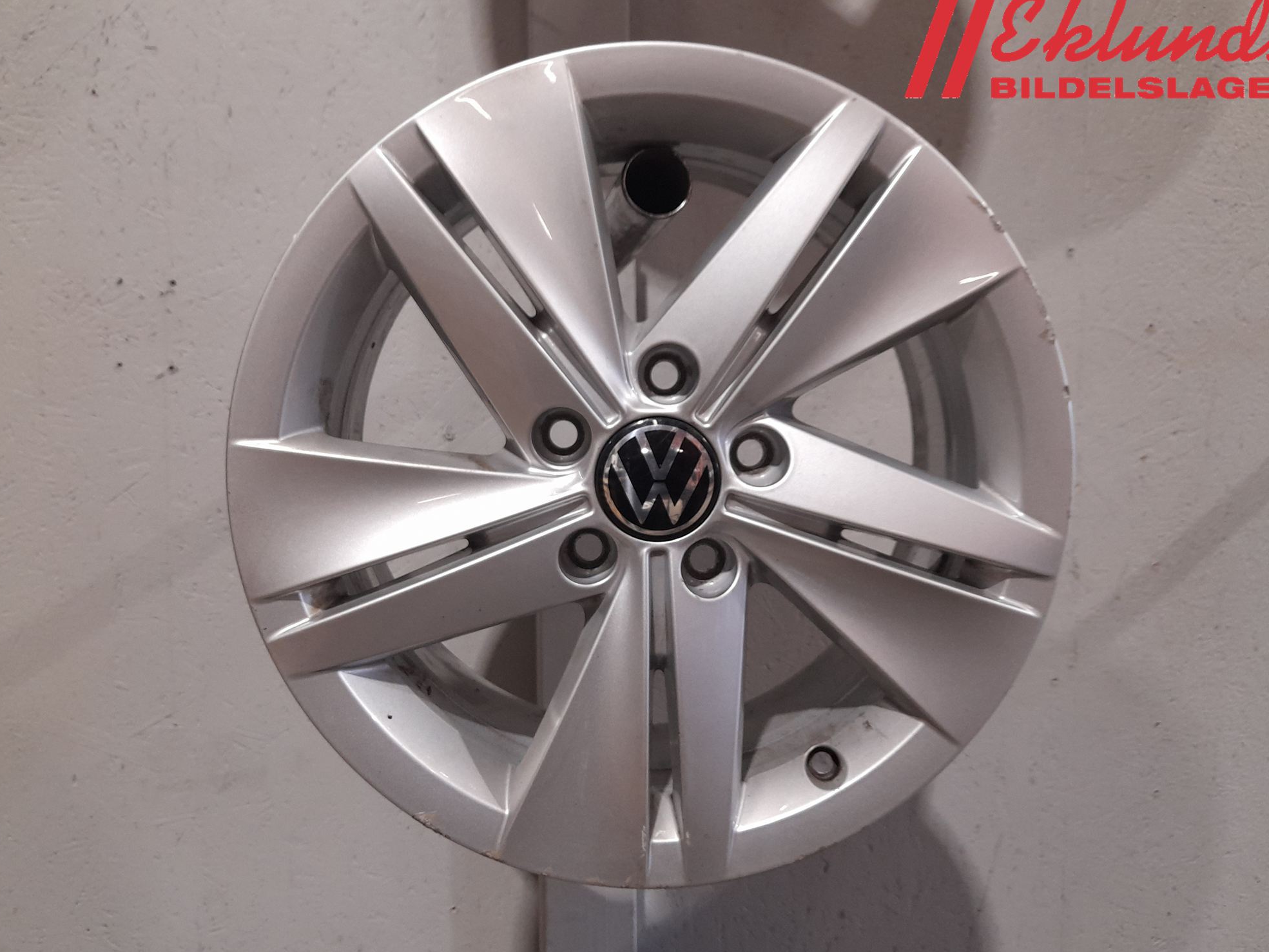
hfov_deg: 67.3
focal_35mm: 26
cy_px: 484
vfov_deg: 53.1
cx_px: 640
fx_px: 953
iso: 200
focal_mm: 4.6
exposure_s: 1/50
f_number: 2
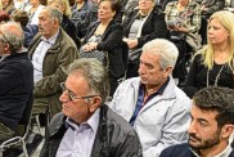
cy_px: 66
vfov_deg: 17.3
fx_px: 514
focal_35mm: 79
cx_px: 38
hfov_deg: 25.1
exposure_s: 1/60
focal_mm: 24
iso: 3200
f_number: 4
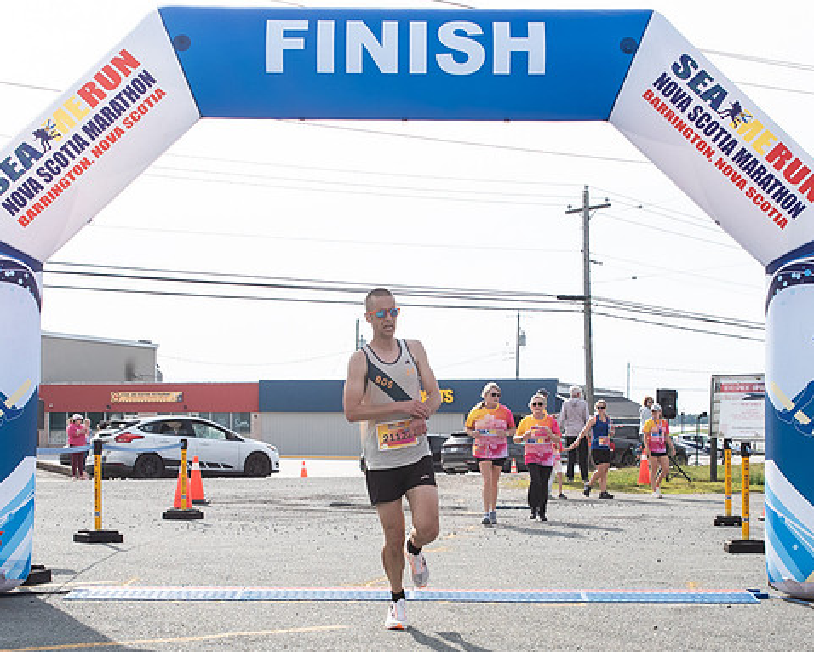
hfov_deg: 28.7
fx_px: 1591
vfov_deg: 23.1
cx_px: 423
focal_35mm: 66
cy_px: 435
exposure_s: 1/3200
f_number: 4
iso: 800
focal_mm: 31
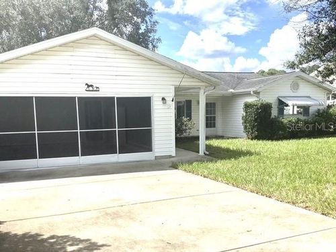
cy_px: 126
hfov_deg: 58.4
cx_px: 168
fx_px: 301
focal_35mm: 31
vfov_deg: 45.4
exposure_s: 1/1253
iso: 25
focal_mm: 3.3
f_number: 2.4
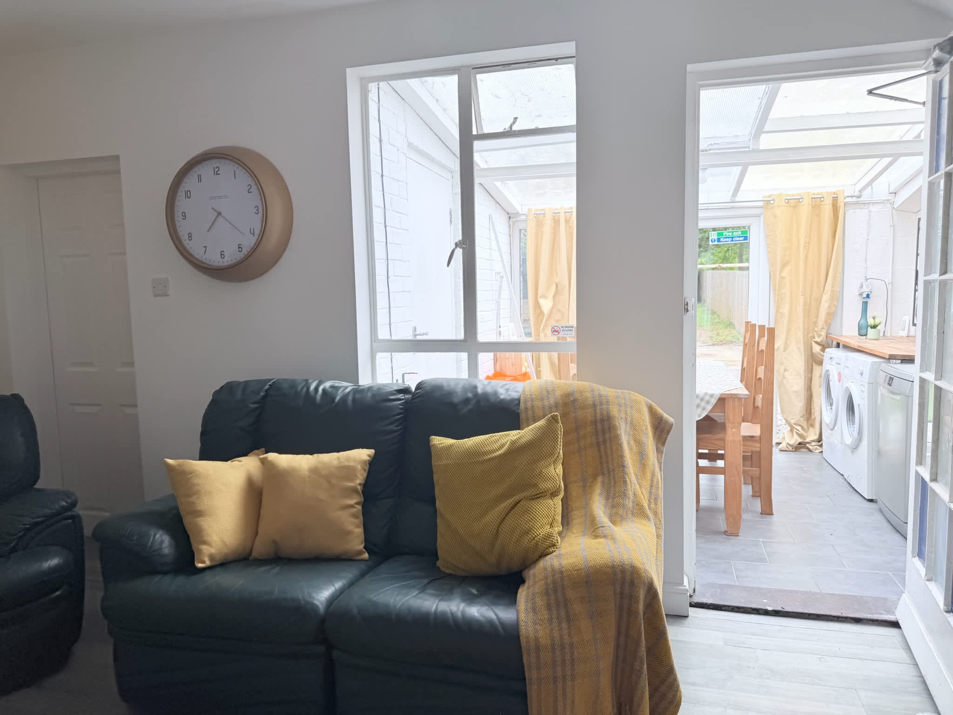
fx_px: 661
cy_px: 358
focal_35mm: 24
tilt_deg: -5.4
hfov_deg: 71.6
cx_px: 476
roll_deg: +1.1
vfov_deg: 56.8
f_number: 1.8
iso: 80
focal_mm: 6.8
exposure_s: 1/416
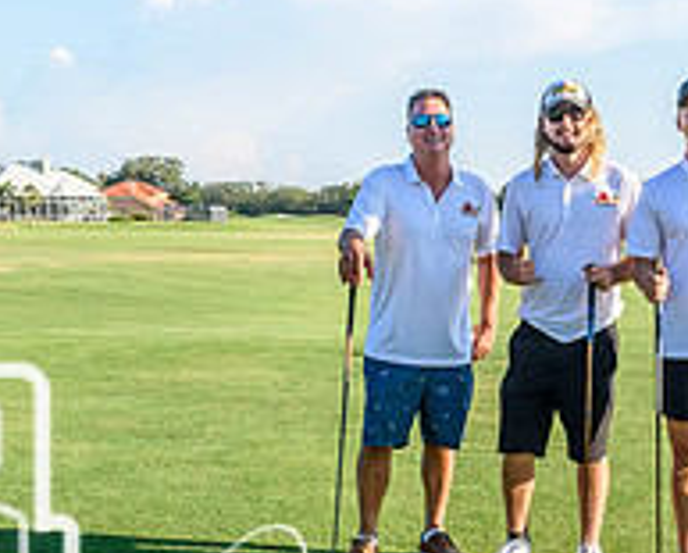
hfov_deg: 24.3
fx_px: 1550
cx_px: 627
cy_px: 387
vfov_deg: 20.1
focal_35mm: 76
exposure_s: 1/320
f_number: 9
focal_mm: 18
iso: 200
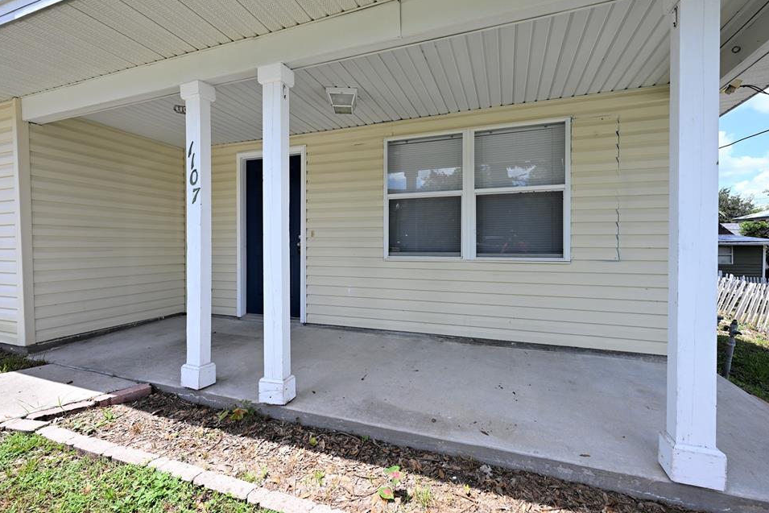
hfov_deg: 100.4
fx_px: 320
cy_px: 246
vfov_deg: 77.3
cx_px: 396
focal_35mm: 15
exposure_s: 1/320
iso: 100
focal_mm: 14
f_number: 6.3
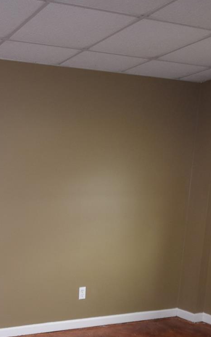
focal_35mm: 42
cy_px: 297
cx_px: -11
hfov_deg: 28.3
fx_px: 386
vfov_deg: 43.5
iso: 800
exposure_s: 1/60
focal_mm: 10
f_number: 4.5
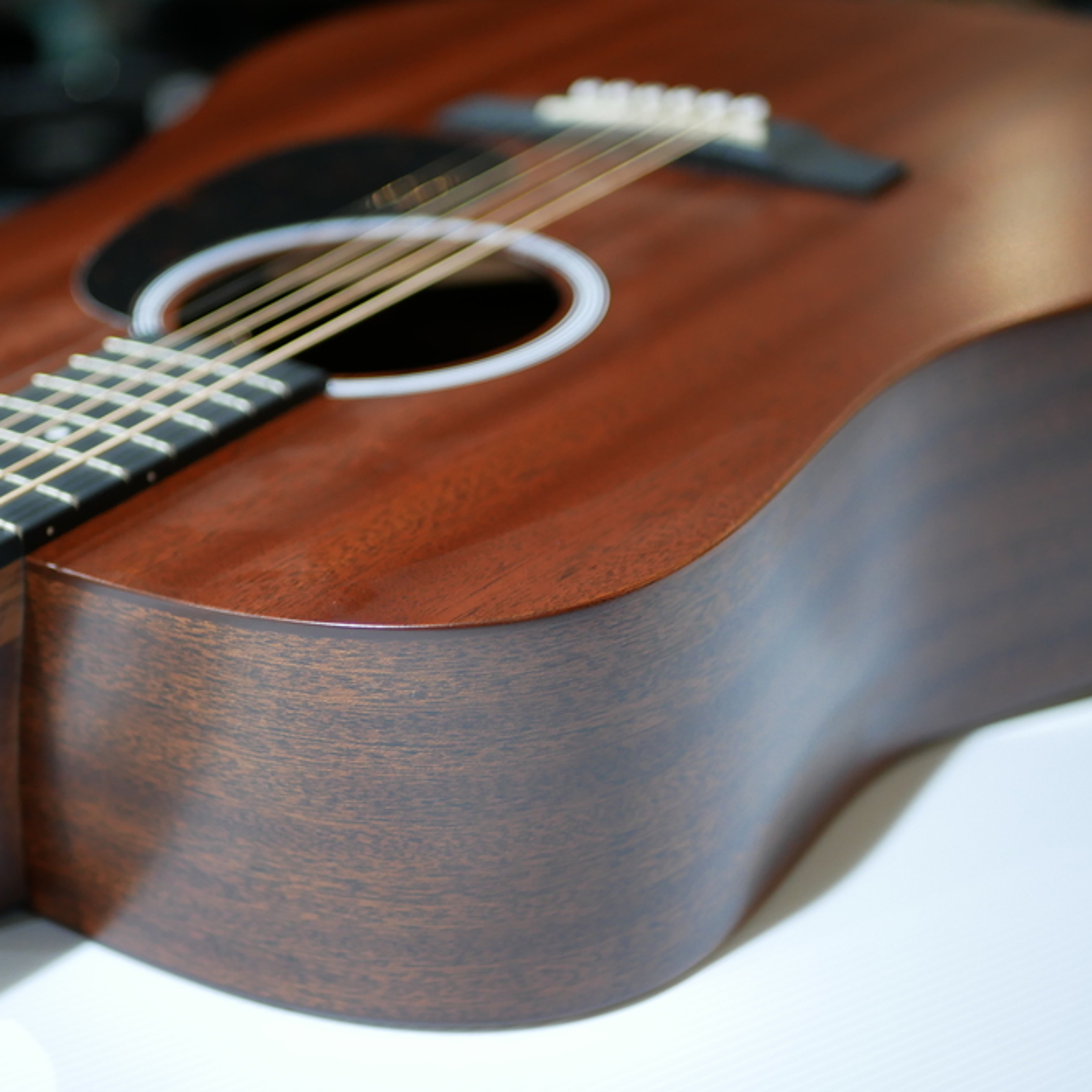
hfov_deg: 28.5
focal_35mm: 60
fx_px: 2141
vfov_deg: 28.6
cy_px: 550
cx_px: 408
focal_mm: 25
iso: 640
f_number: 1.7
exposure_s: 1/60
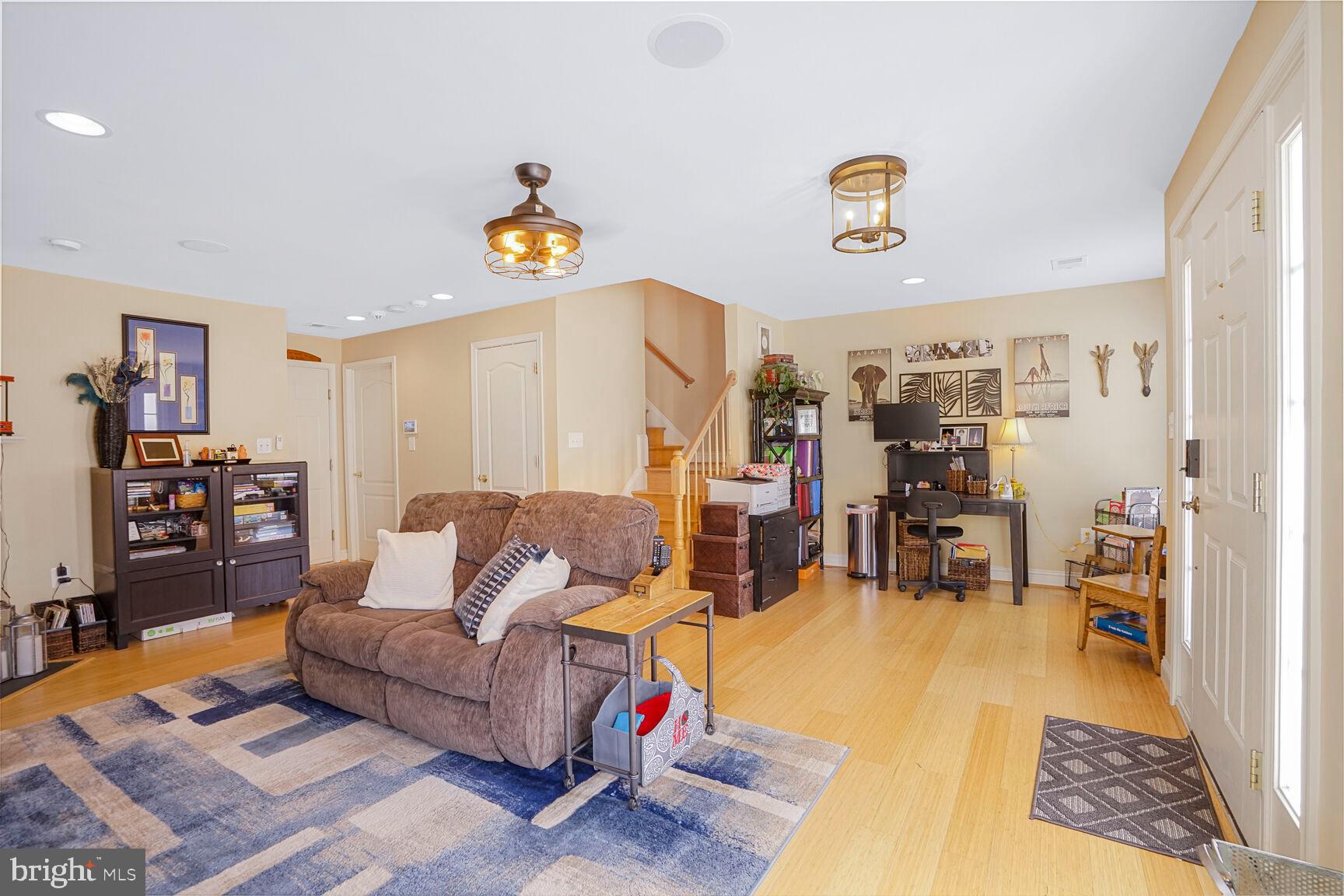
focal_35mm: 16
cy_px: 448
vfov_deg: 73.7
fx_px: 597
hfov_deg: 96.7
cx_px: 672
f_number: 8
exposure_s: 1/8
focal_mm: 16
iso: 800
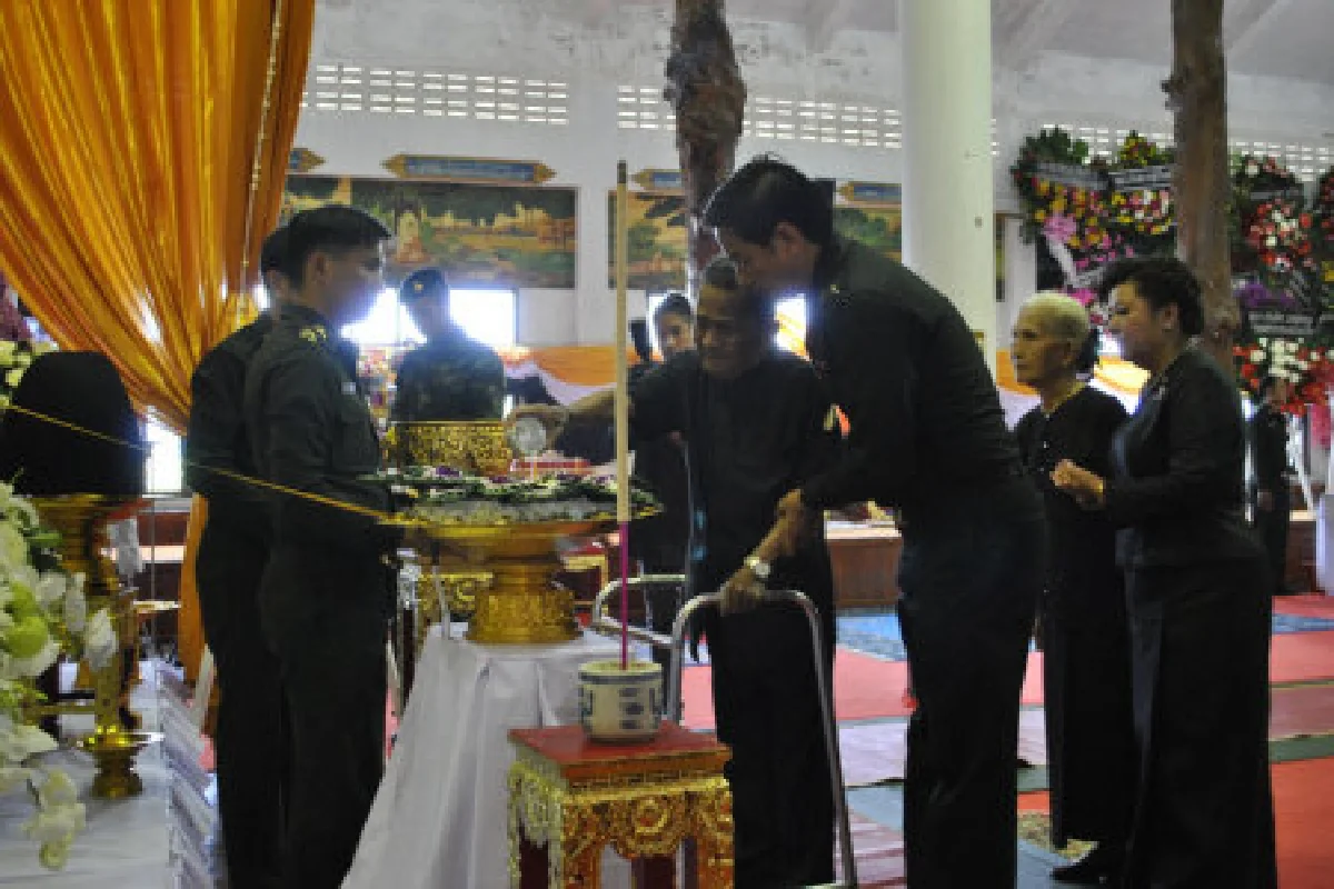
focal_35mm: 39
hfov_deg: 49.6
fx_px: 1445
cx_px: 667
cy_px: 444
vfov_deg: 34.2
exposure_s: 1/30
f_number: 4.2
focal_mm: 26
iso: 640
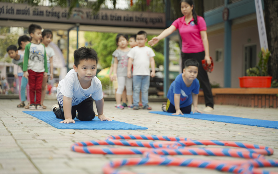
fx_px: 583
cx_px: 139
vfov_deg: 16.9
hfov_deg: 26.8
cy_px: 89
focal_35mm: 77
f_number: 2.8
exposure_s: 1/400
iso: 100
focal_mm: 75
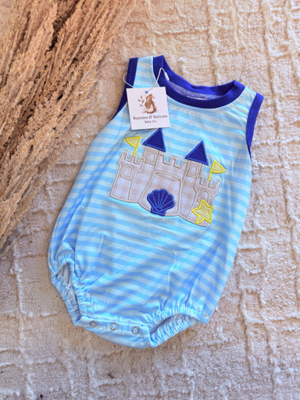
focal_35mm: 24
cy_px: 200
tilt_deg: -86.5
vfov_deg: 71.6
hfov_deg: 56.8
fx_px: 277
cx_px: 150
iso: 80
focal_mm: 6.76
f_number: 1.78
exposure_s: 1/120
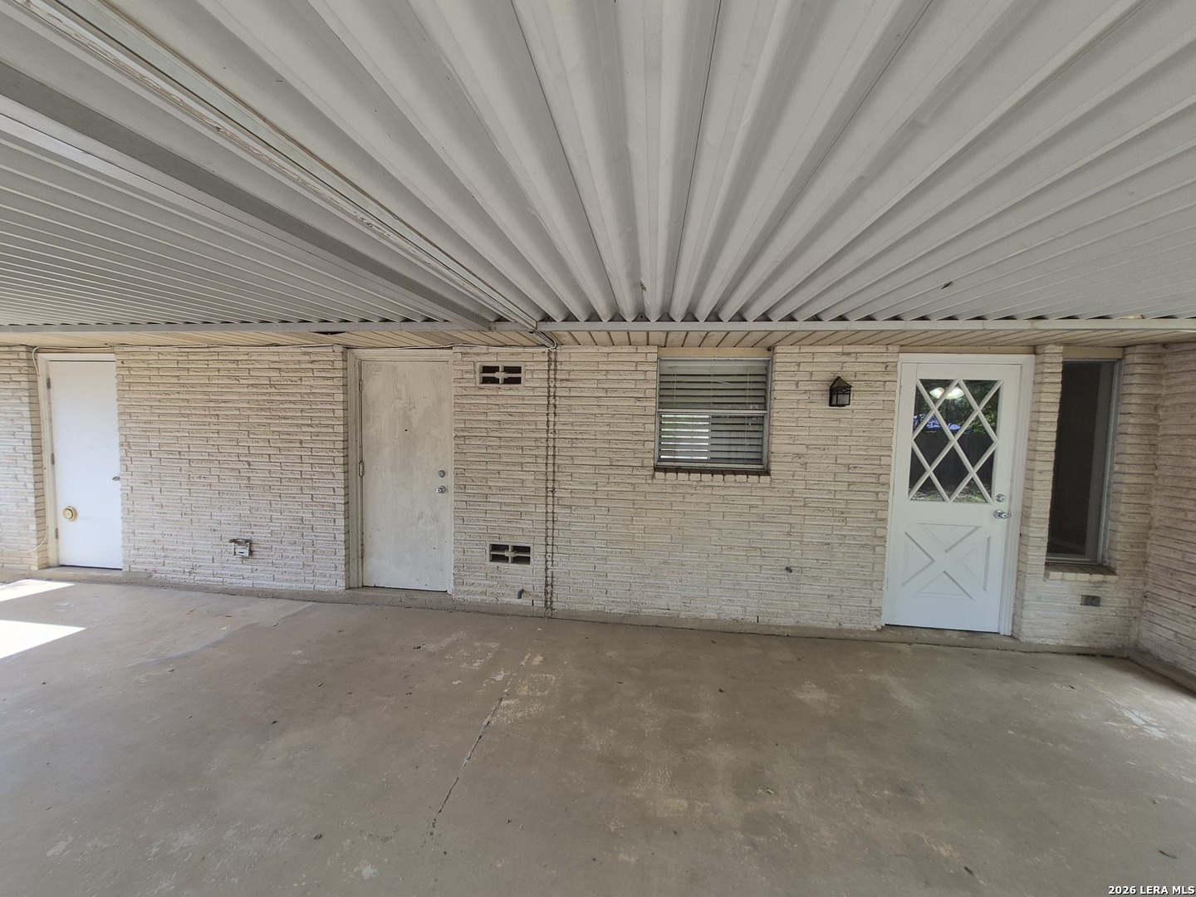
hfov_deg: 106.2
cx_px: 598
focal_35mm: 13
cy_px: 448
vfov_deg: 89.9
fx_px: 449
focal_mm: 1.74
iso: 40
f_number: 2.2
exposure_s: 1/166
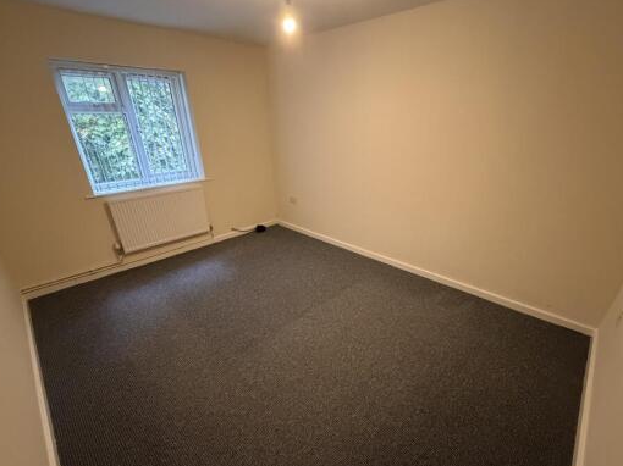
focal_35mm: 16
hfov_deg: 94.5
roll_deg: +0.8
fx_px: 288
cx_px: 317
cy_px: 263
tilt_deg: -26.2
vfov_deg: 77.7
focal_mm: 2.22
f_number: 2.2
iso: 800
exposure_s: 1/50
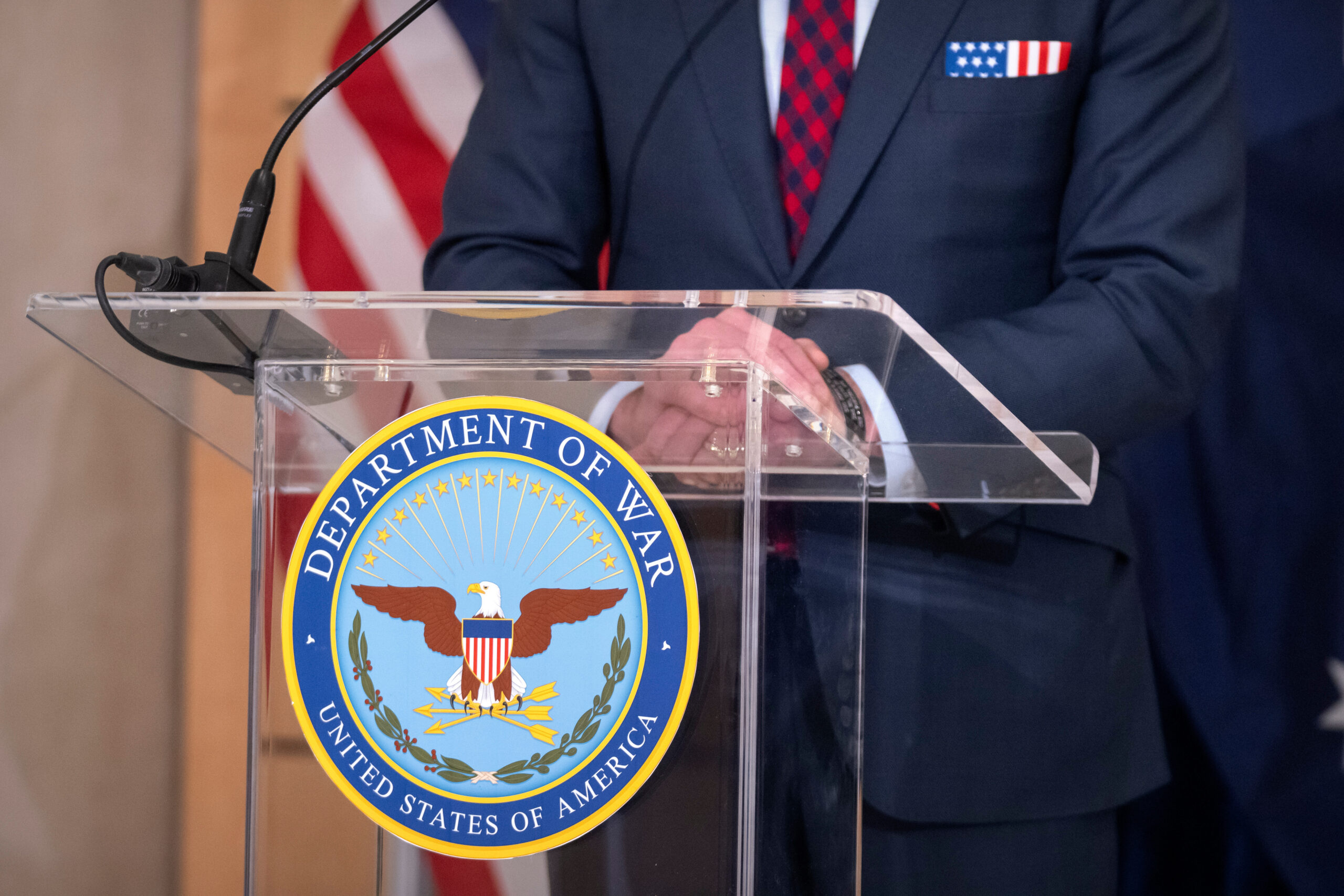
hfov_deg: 12.9
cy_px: 448
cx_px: 672
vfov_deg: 8.6
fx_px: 5936
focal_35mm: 159
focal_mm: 106
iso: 5000
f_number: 2.8
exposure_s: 1/400
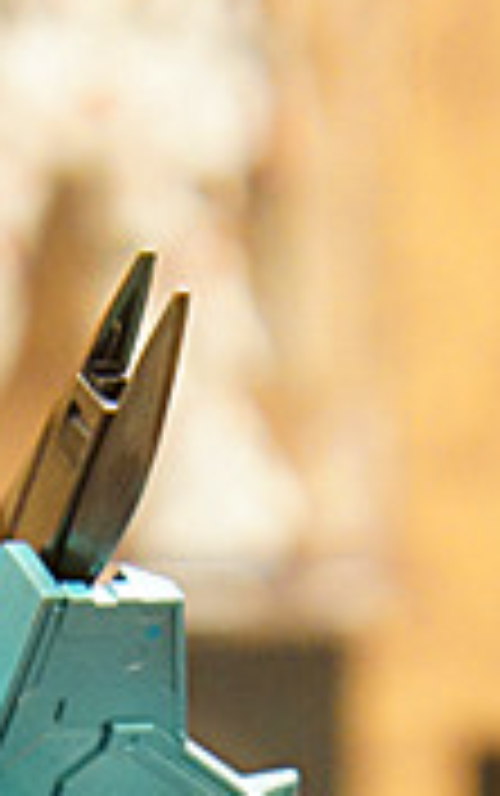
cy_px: 1632
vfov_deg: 8.5
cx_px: -56
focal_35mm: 234
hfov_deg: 5.6
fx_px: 5089
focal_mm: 34
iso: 1600
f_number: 4.5
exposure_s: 1/15
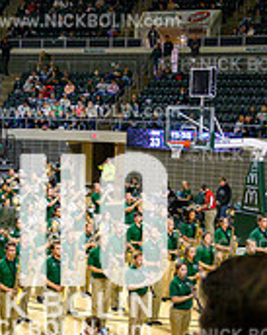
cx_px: 29
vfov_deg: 22.6
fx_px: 832
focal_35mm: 84
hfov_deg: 18.0
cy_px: 246
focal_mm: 26.5
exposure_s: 1/500
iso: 3200
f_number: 4.5
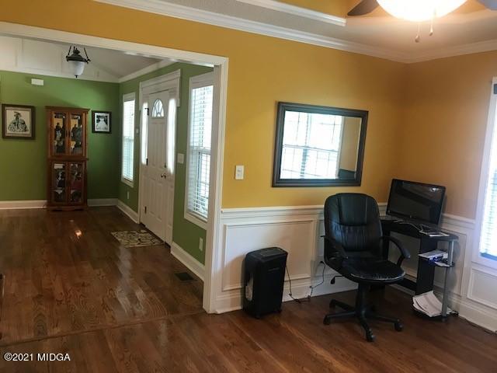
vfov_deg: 49.7
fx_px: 402
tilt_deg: -6.0
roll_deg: -3.1
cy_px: 186
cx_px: 248
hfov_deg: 63.4
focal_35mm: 28
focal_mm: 3.99
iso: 50
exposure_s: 1/15
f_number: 1.8
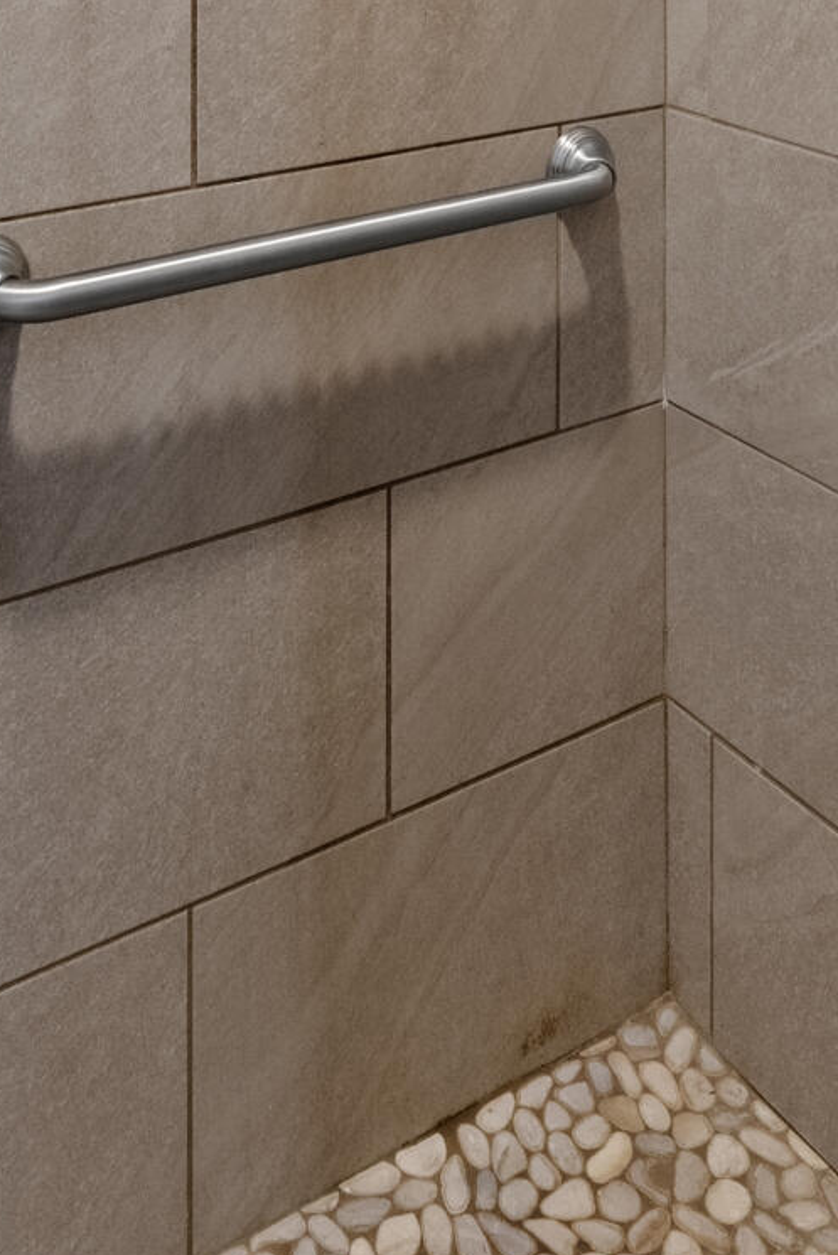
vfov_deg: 34.7
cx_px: 318
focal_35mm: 43
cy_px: -301
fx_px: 1499
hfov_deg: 31.1
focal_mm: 16
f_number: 8
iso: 400
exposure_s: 2
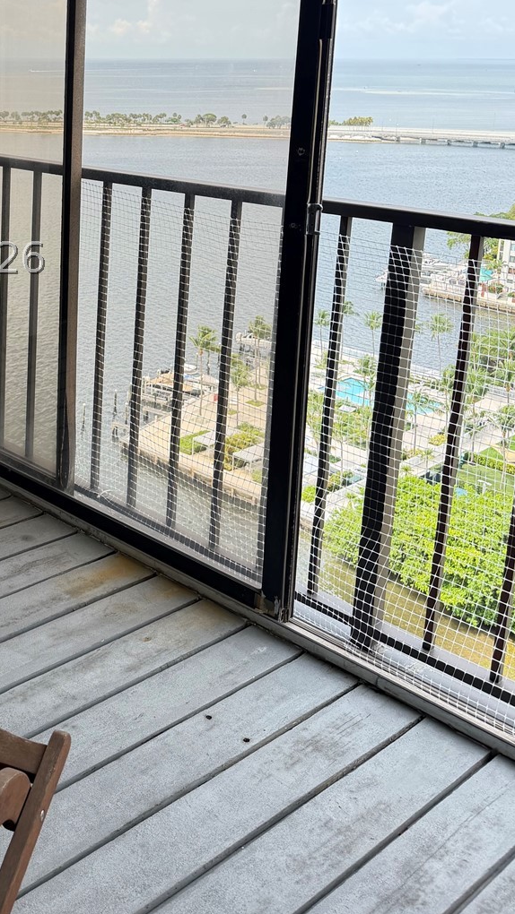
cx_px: -8
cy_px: 258
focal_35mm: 41
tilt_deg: -12.3
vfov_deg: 48.0
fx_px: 995
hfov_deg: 27.3
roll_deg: -0.8
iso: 100
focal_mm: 6.76
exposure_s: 1/943
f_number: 1.78
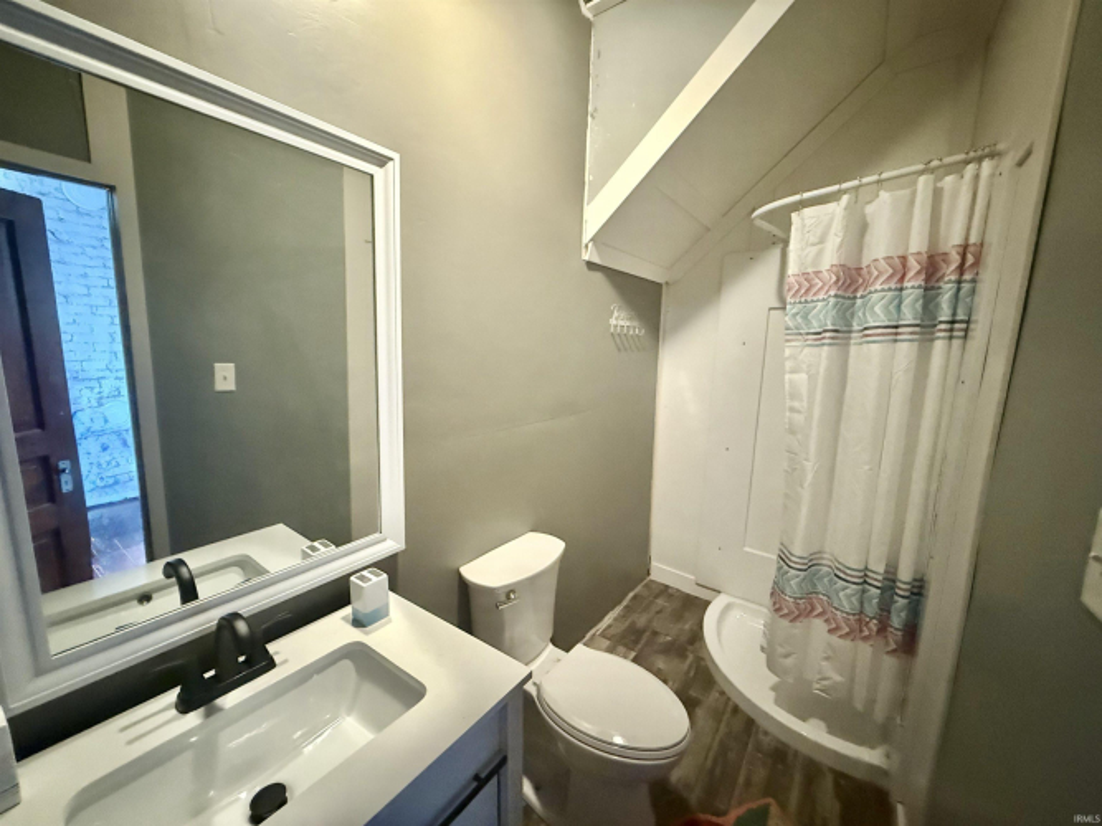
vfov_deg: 85.7
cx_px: 551
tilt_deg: -8.4
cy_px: 413
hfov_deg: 102.1
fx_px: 446
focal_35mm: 14
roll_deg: -1.8
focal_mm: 2.22
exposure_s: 1/40
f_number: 2.2
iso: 1250
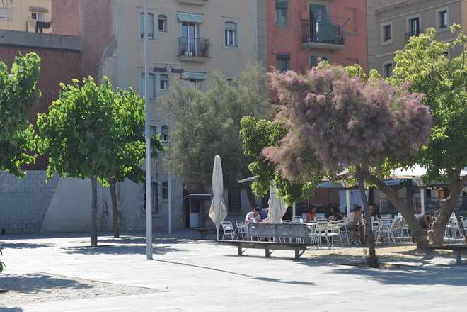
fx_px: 934
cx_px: 234
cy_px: 156
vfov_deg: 18.9
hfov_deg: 28.1
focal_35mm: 72
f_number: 9
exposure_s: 1/320
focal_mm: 48
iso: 200
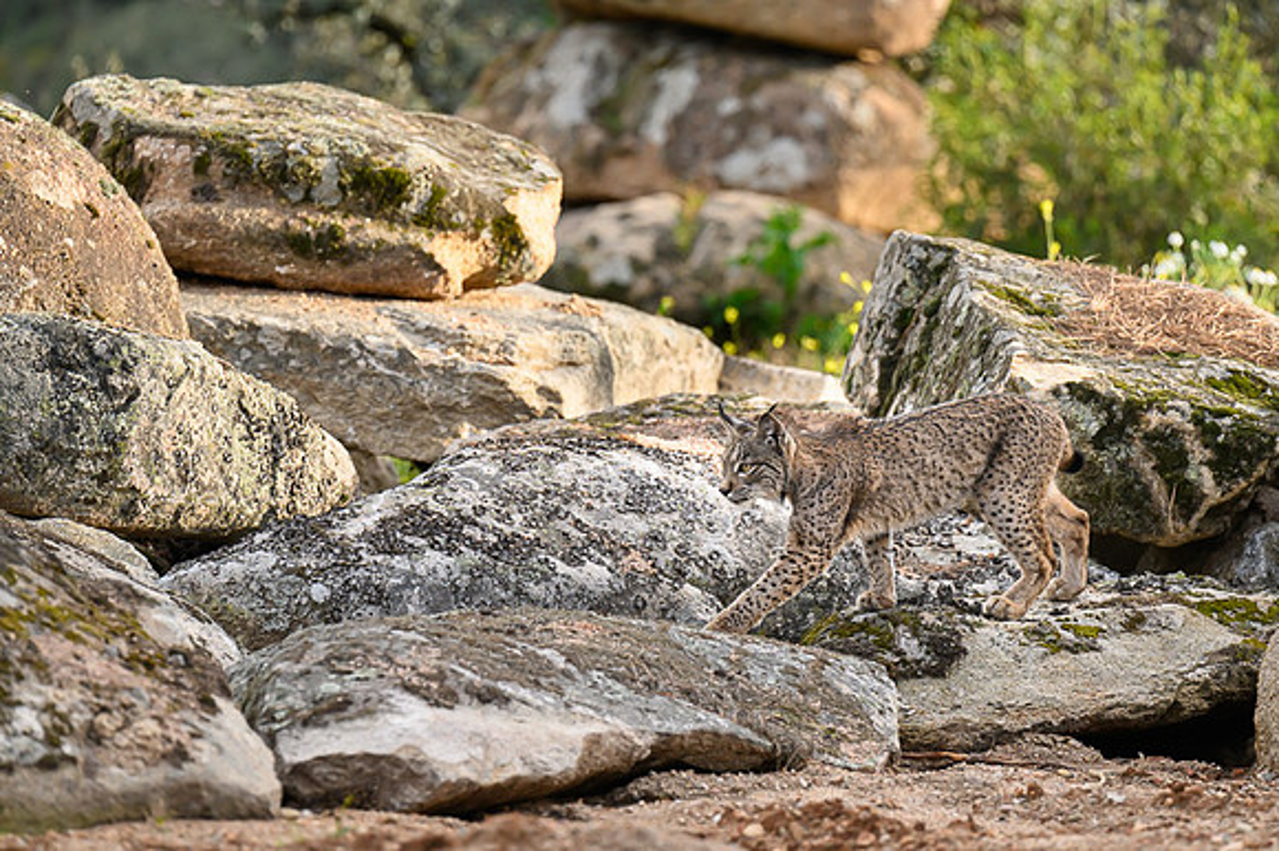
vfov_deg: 6.0
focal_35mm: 229
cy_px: 442
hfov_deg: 9.0
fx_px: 8133
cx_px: 732
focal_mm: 200
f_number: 4
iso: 560
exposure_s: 1/2000
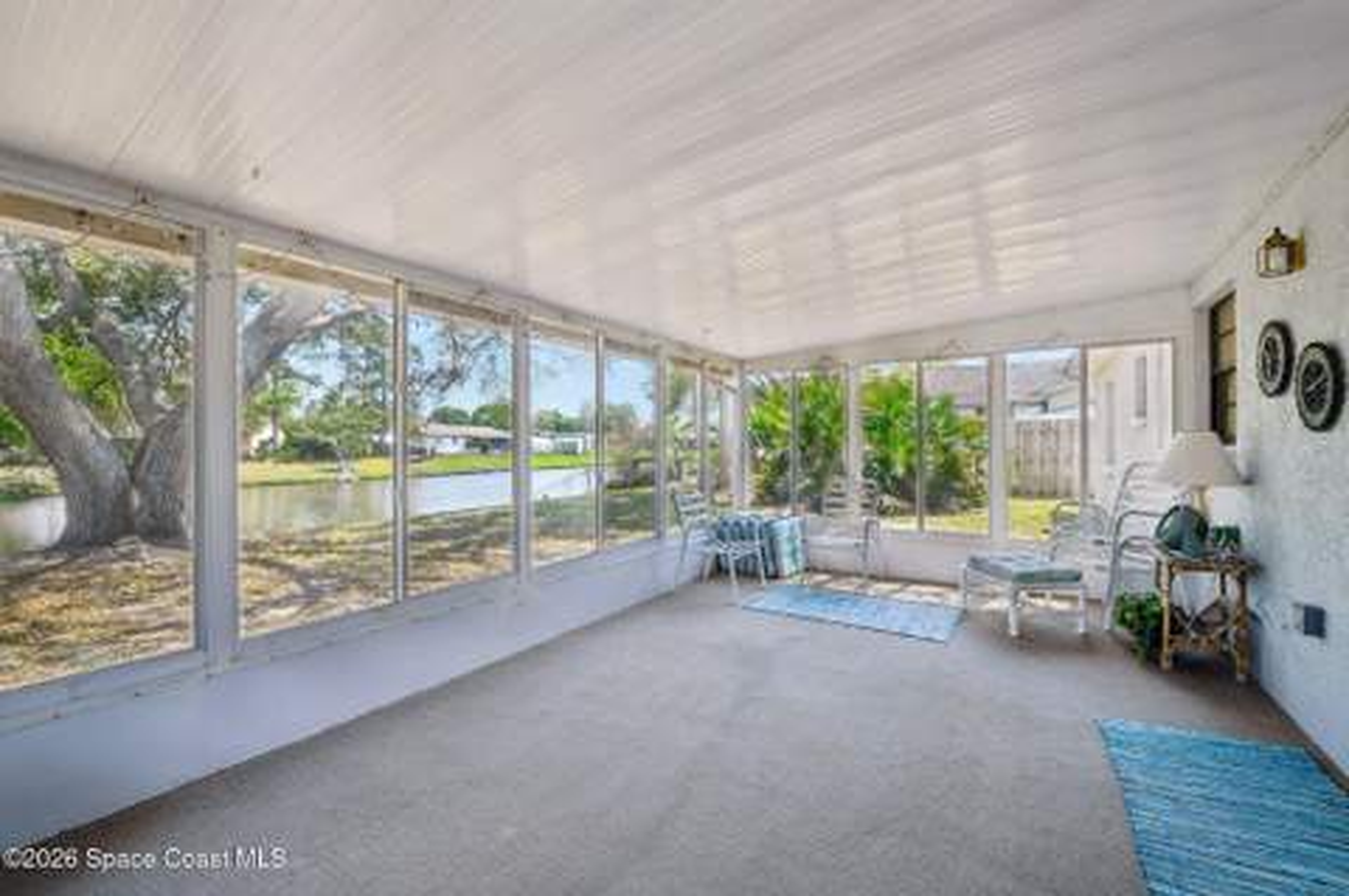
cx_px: 674
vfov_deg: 81.1
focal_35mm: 14
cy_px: 448
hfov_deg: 104.3
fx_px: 524
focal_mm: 14
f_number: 8
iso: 400
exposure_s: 1/80
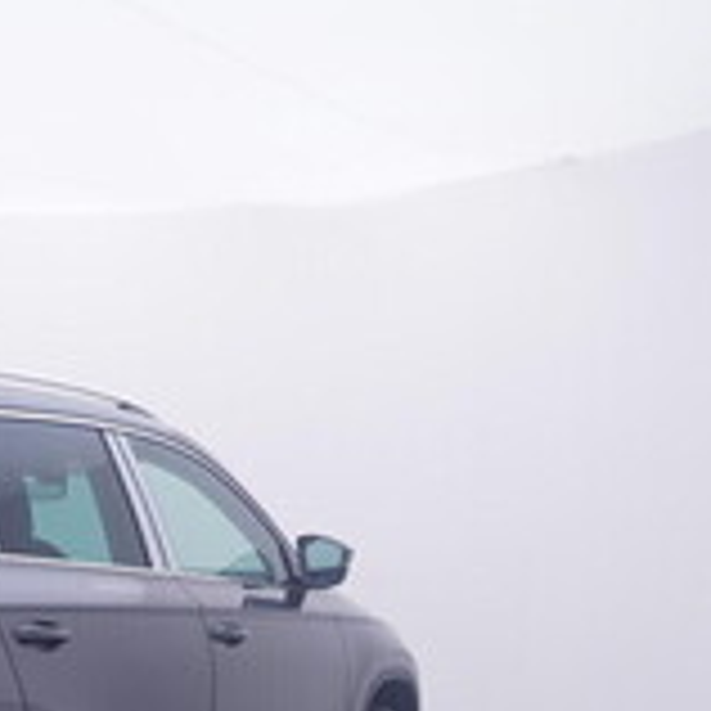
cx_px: -20
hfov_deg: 24.6
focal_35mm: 66
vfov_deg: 25.2
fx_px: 1545
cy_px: 637
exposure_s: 1/80
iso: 200
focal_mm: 15
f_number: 5
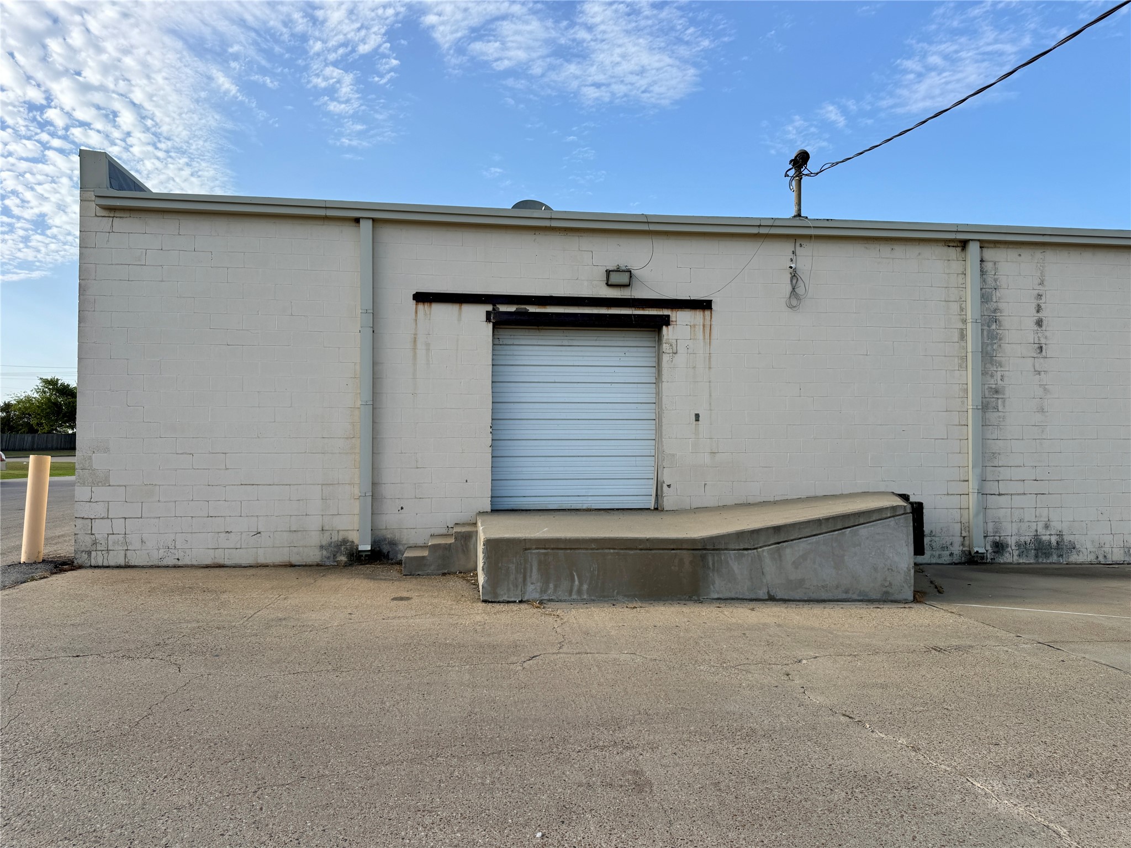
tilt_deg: +2.8
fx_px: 784
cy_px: 424
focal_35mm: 24
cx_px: 566
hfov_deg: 71.6
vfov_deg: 56.8
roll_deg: +0.0
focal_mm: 6.76
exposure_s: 1/2611
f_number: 1.78
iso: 80
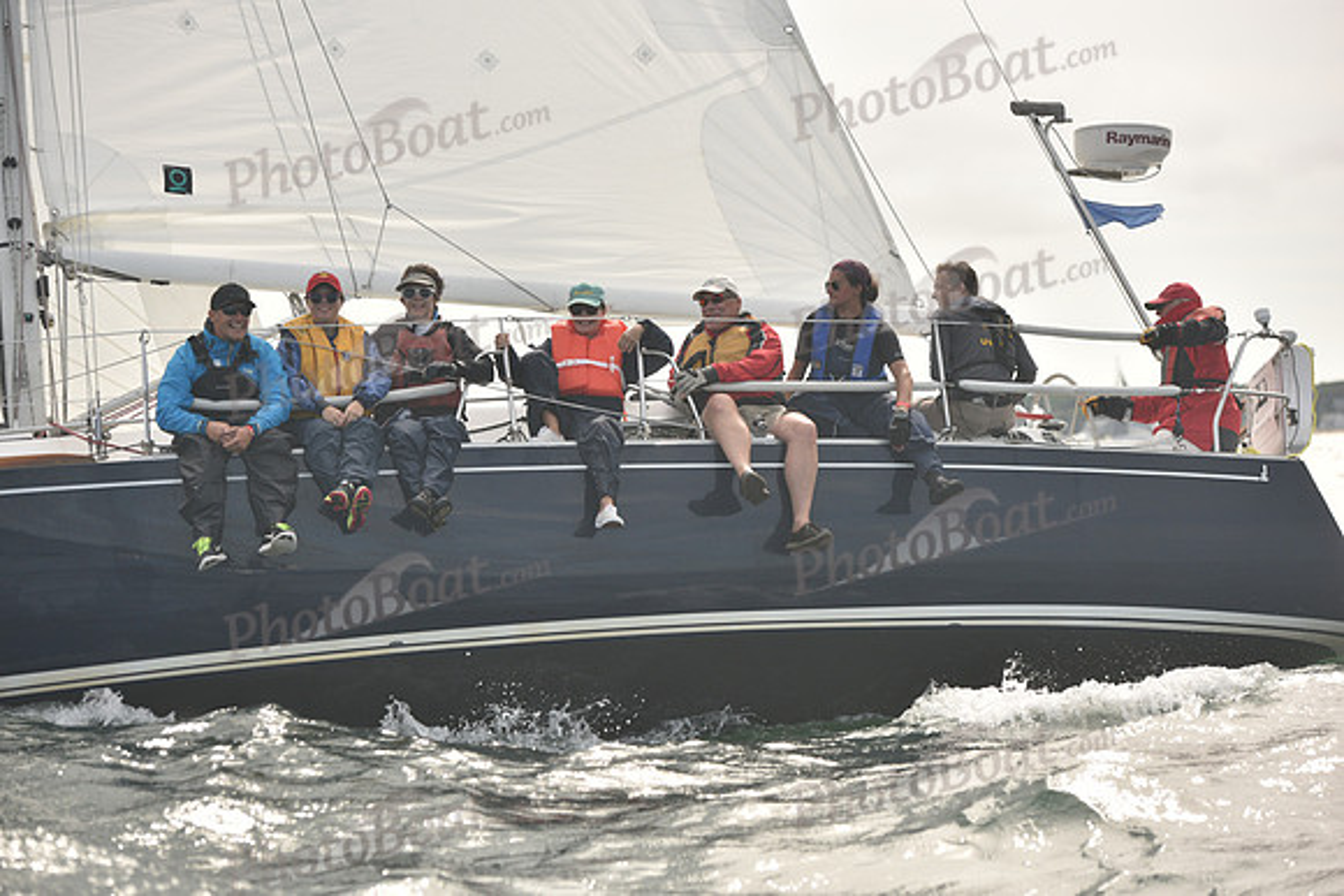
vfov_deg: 12.5
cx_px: 672
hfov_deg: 18.6
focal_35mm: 110
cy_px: 448
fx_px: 4107
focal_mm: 110
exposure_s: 1/1000
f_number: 4.5
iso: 320
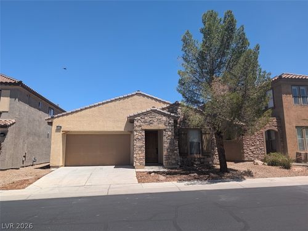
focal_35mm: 24
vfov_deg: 56.8
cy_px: 116
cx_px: 154
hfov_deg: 71.6
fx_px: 214
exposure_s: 1/1195
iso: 20
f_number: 1.68
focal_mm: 6.9
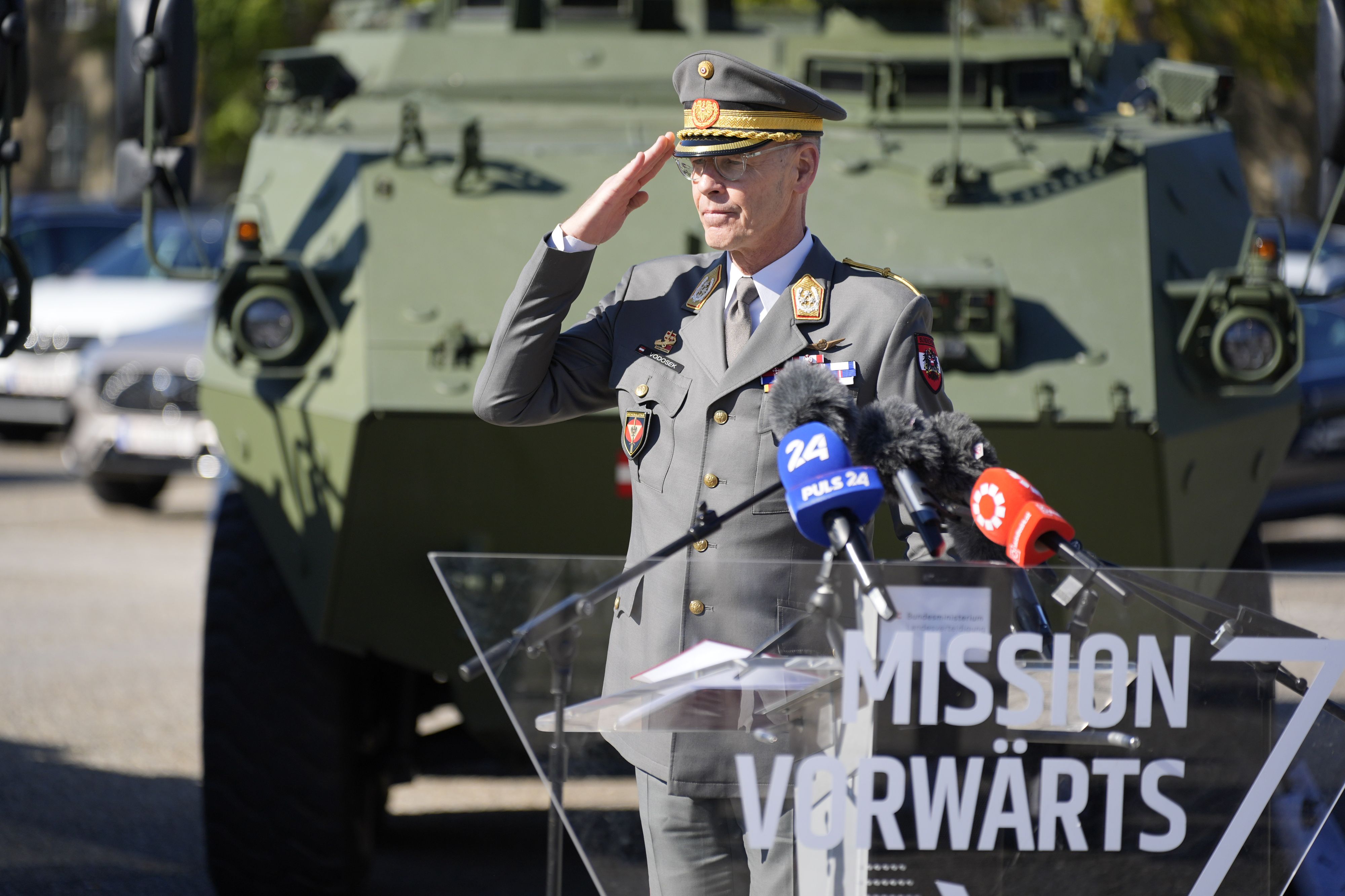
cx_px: 672
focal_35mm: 139
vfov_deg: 9.9
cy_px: 448
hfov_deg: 14.8
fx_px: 5193
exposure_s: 1/4000
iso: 320
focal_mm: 139
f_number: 2.8
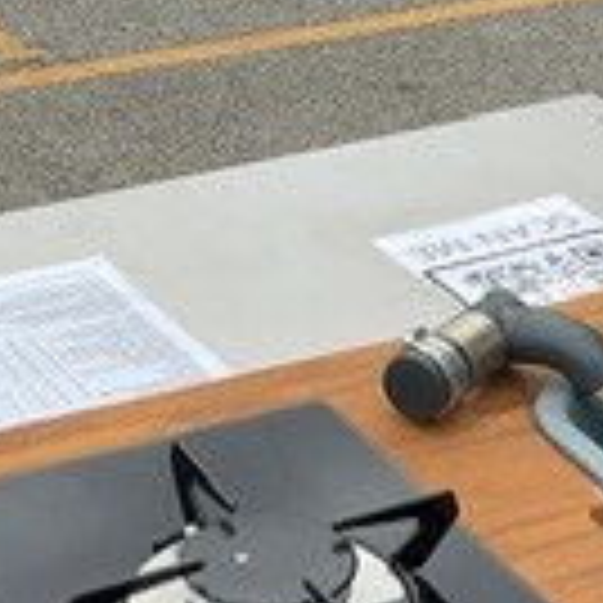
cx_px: 261
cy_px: 482
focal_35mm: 122
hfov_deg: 14.3
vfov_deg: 14.2
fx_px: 2404
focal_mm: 3
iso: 16
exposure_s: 1/1076
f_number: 1.8
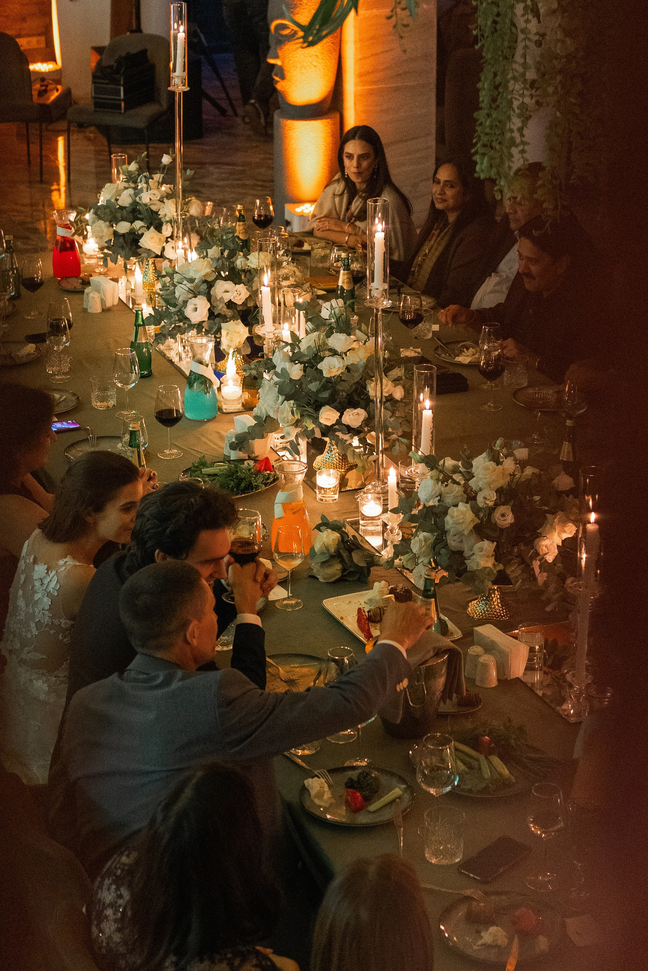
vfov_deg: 29.2
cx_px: 324
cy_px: 486
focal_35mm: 69
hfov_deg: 19.7
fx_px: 1863
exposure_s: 1/100
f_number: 3.2
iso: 3200
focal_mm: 46
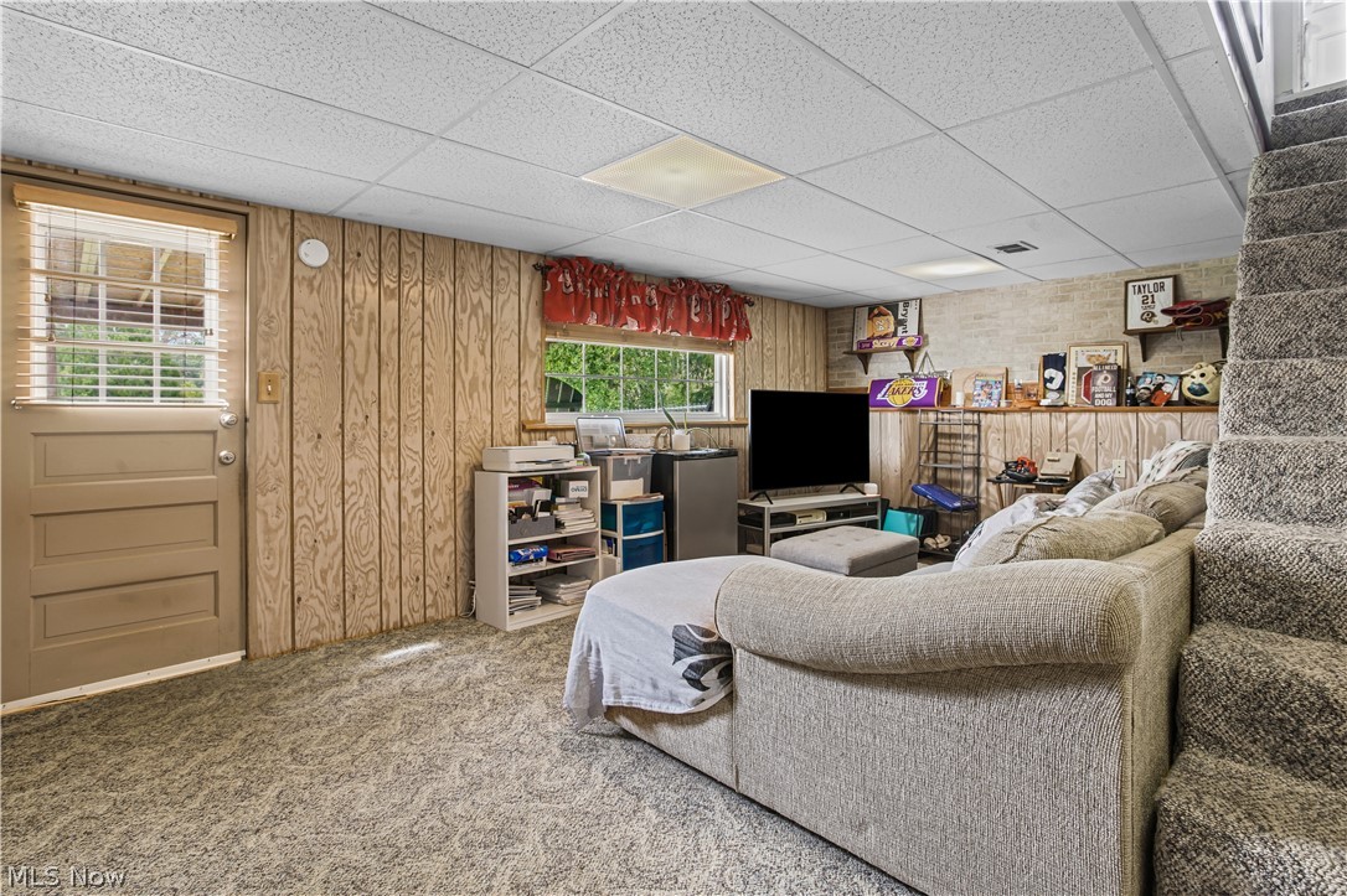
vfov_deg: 70.4
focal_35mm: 17
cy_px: 448
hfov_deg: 93.3
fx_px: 636
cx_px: 674
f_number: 10
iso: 400
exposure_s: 1.3
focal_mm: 17
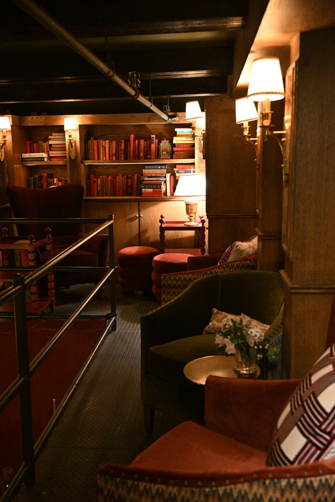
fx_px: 516
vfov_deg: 51.9
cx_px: 168
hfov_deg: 35.9
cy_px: 251
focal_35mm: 37
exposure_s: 1/60
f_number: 4
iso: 12800
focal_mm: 37
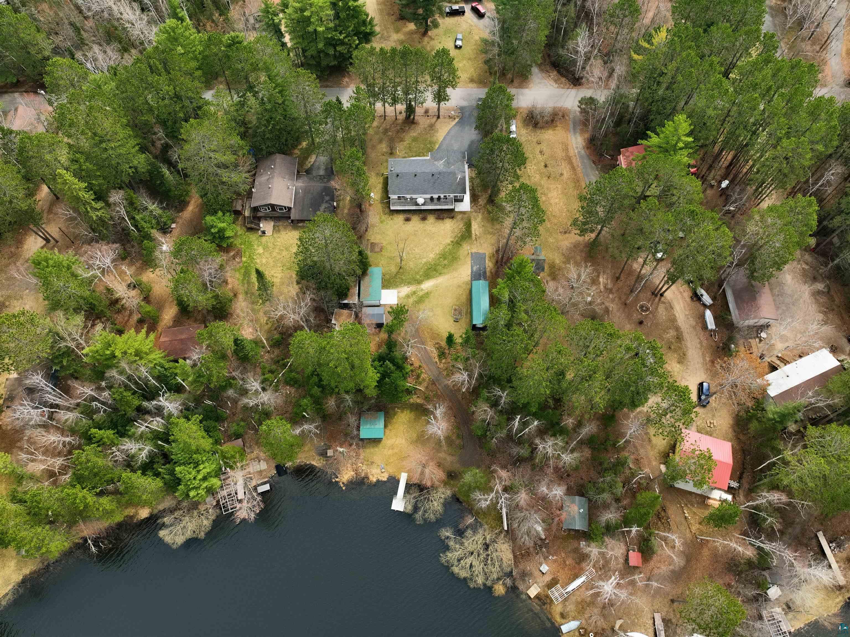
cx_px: 425
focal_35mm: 24
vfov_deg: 56.8
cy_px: 318
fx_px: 589
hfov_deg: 71.6
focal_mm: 12.29
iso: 100
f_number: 2.8
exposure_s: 1/640
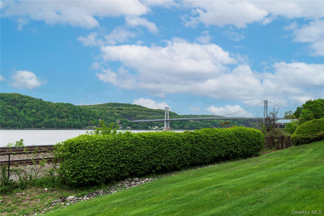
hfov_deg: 54.4
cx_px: 162
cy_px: 108
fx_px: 315
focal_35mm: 35
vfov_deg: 37.8
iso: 400
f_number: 9
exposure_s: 1/125
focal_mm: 35
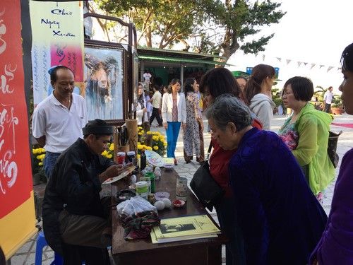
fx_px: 296
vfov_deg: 48.2
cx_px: 176
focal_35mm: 29
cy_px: 132
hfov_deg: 61.7
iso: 32
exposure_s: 1/129
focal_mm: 4.15
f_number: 2.2
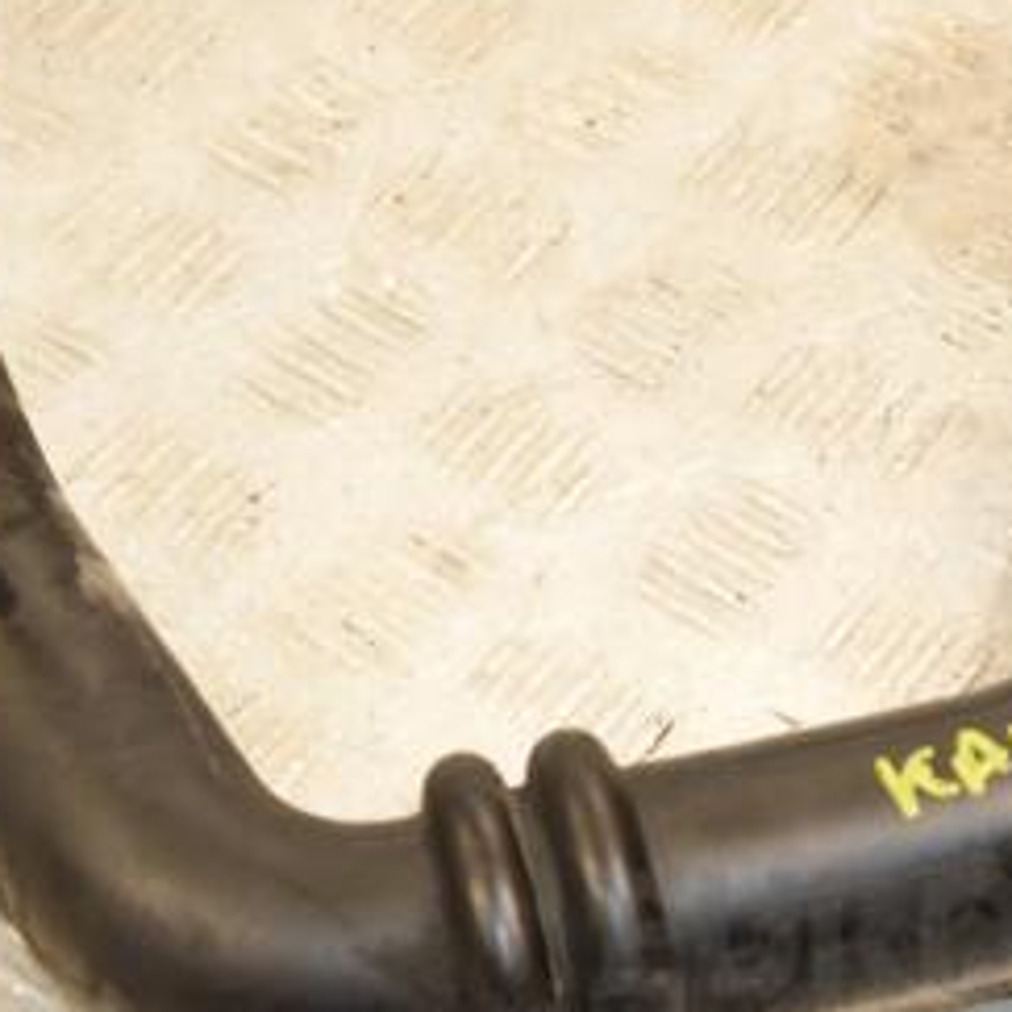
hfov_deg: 13.2
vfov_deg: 13.2
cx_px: 525
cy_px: 379
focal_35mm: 132
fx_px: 4366
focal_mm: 42
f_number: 7.1
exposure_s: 1/200
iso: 800
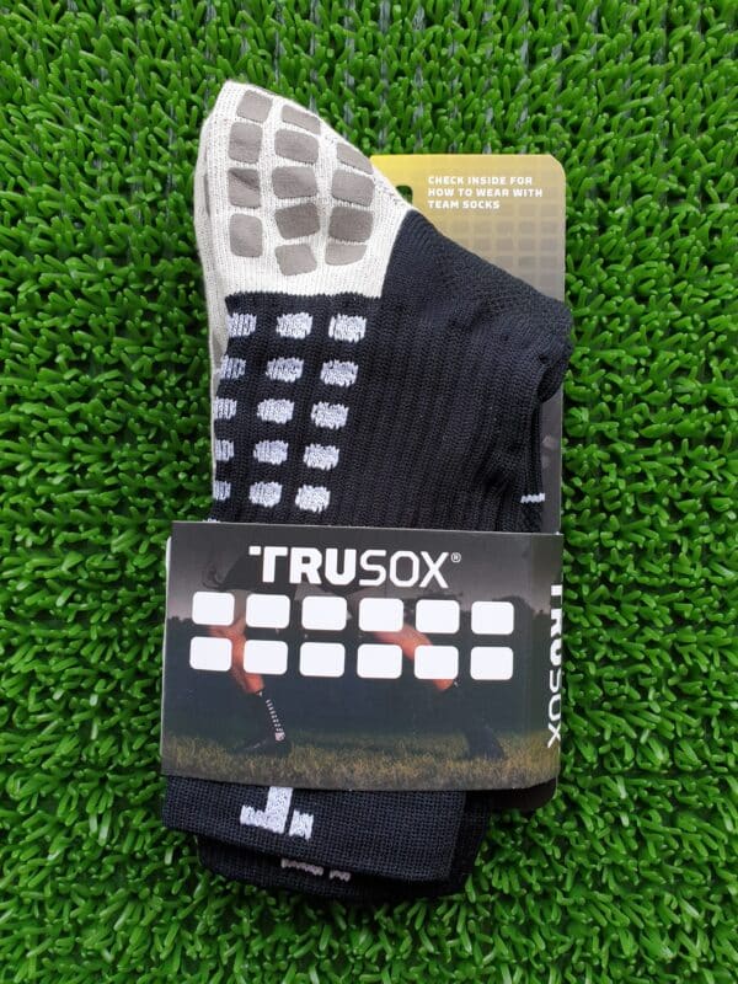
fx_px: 739
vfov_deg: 67.3
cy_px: 492
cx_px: 369
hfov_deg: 53.1
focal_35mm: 26
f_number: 2.4
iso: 100
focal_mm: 4.3
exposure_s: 1/100
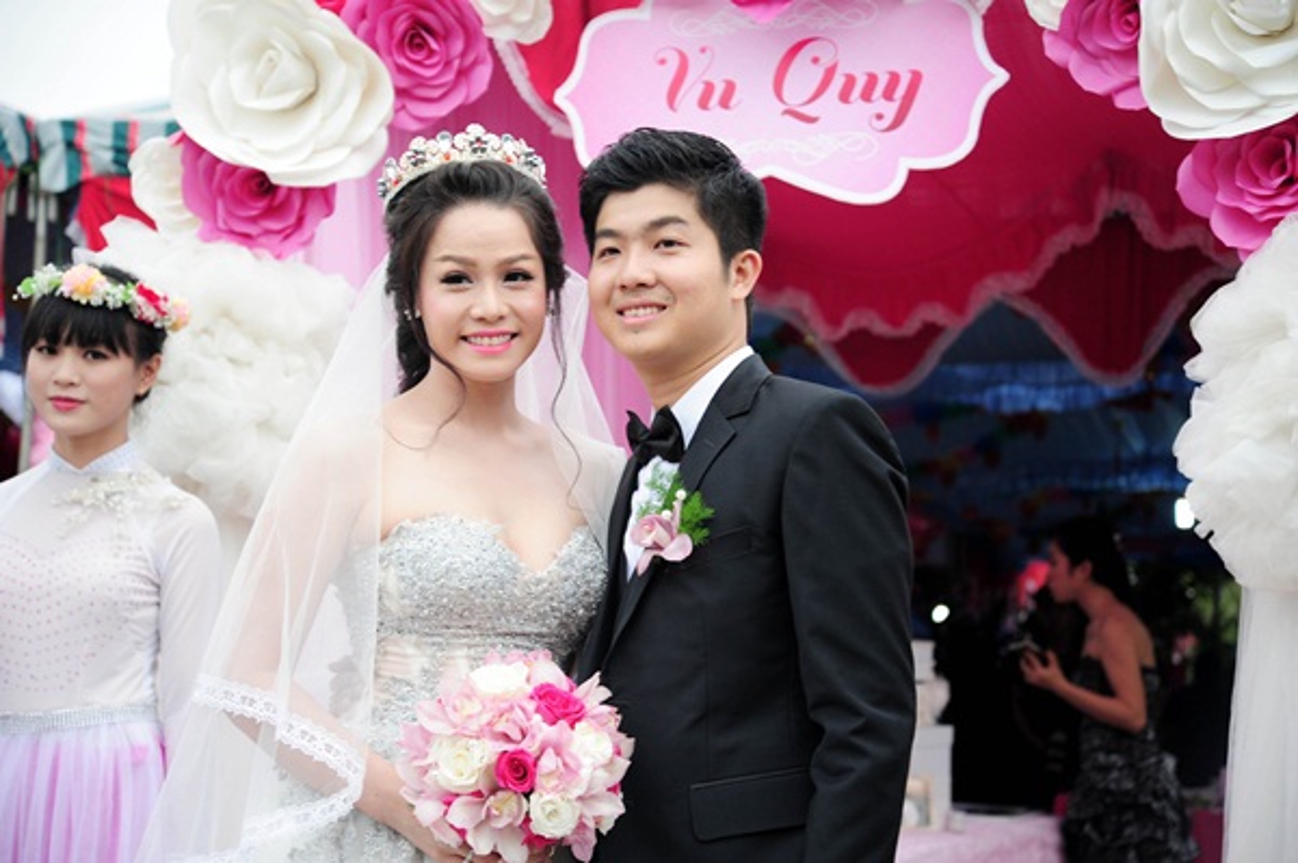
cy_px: 432
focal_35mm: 72
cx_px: 649
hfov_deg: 28.1
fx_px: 2594
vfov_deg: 18.9
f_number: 5
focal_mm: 72
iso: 400
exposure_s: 1/100
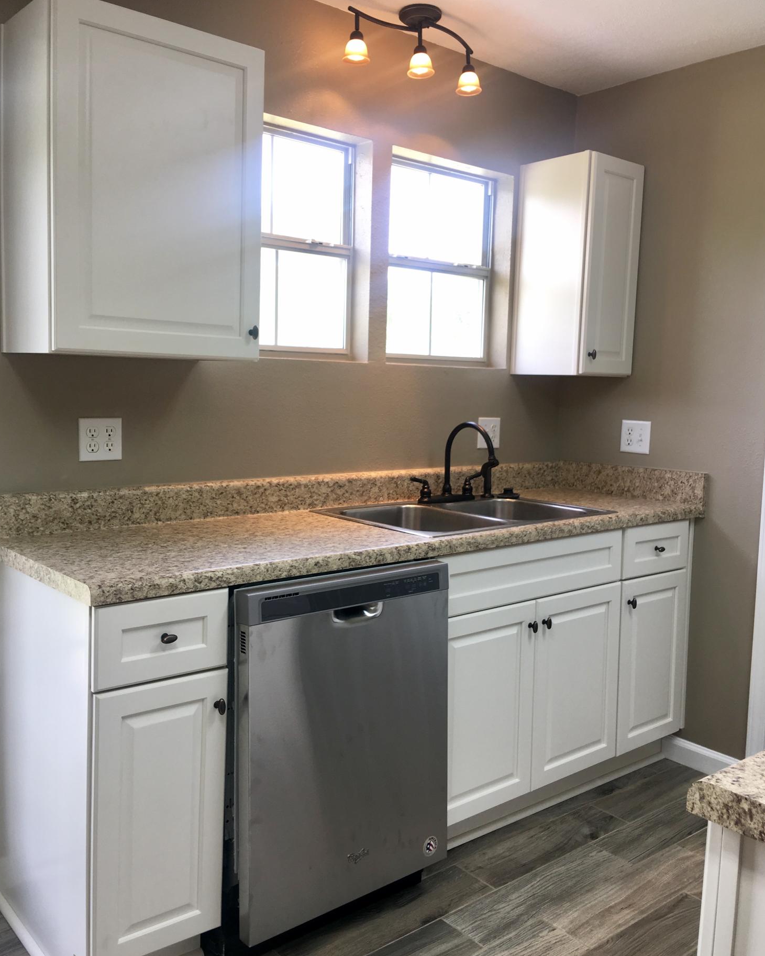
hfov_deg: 47.1
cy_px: 479
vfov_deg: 57.2
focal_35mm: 31
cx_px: 376
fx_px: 877
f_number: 2.2
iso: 25
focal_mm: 4.15
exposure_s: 1/60
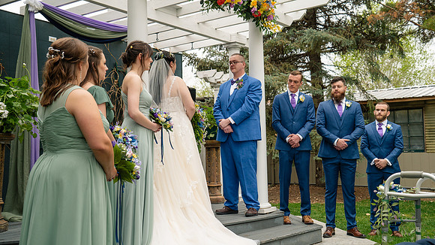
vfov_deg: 28.4
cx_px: 218
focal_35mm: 42
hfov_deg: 48.4
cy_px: 122
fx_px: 483
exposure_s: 1/60
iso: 100
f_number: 6.3
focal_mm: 40
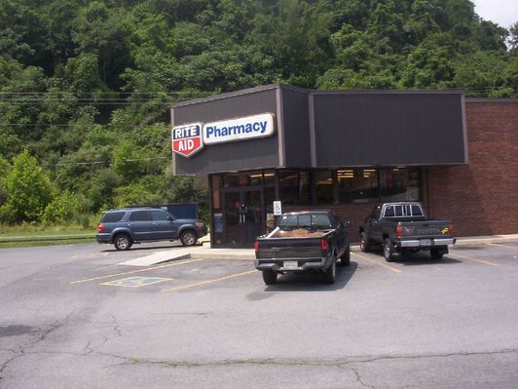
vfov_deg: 36.8
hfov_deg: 47.9
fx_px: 584
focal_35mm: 39
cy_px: 194
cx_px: 259
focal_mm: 6
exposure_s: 1/200
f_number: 8
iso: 100
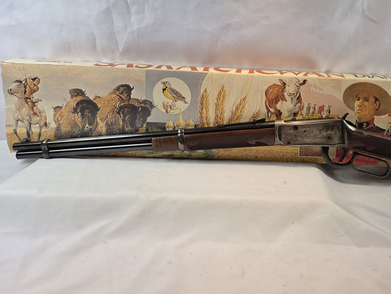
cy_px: 104
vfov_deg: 43.7
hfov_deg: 55.3
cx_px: 269
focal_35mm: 32
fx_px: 361
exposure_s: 1/697
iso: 80
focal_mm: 5.4
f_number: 1.8
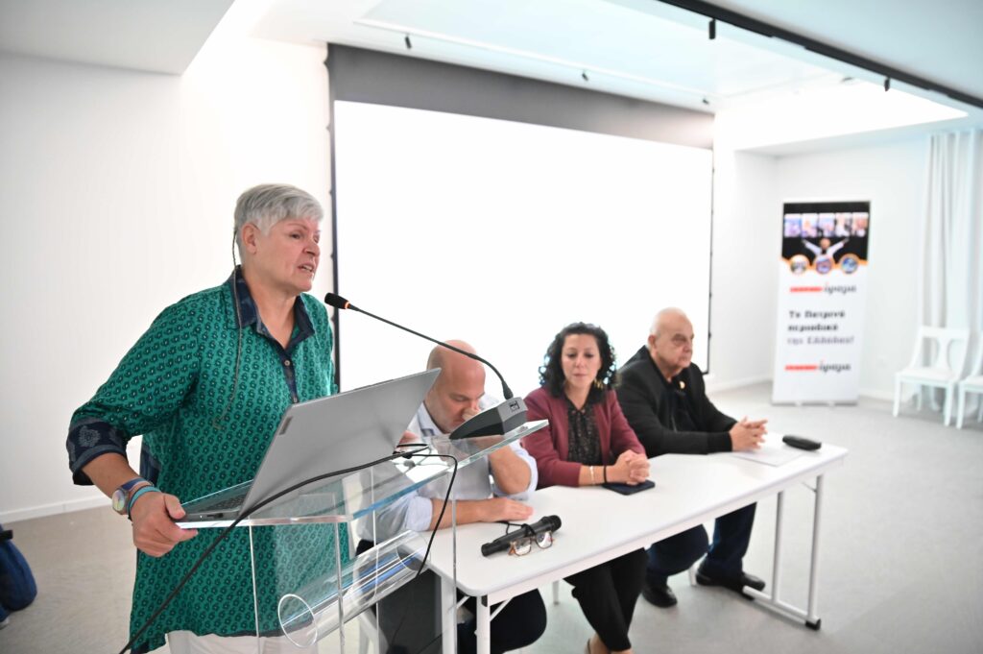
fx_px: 655
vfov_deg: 53.1
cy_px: 327
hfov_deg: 73.8
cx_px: 492
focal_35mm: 24
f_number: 2.8
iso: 5000
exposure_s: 1/80
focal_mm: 24
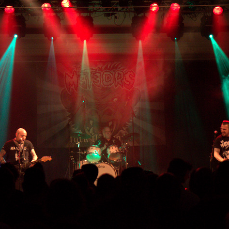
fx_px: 726
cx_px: 119
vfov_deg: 17.9
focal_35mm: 97
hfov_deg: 17.9
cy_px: 115
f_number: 2.8
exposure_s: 1/80
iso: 3200
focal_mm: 50
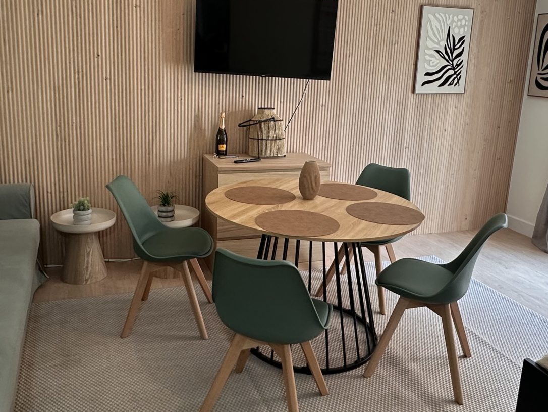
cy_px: 174
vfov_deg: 42.8
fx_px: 523
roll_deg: -2.0
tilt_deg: -12.1
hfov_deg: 55.3
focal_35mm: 33
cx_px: 266
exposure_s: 1/50
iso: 160
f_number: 2.2
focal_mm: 2.22
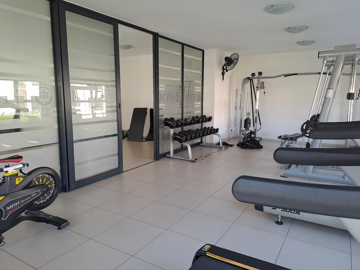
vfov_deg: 54.9
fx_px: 260
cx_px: 180
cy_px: 135
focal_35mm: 25
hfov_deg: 69.4
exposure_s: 1/50
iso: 64
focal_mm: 4.65
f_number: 1.8
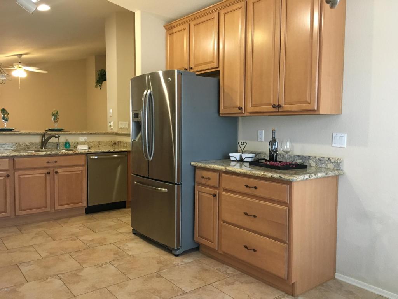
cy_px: 150
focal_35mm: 29
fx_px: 333
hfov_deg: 61.7
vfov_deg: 48.2
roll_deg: -0.6
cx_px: 199
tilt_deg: -2.7
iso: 160
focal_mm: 4.15
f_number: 2.2
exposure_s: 1/30
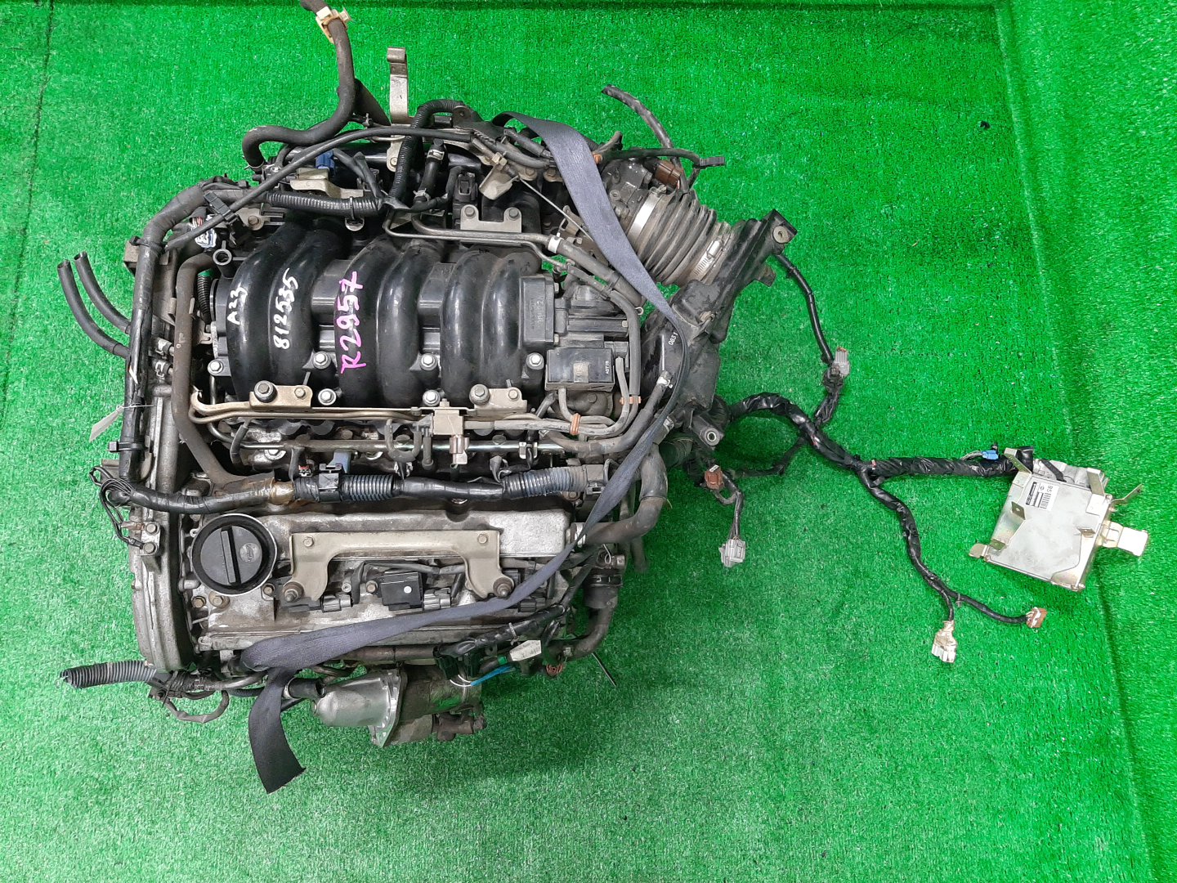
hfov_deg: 67.3
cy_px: 442
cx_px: 588
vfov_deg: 53.1
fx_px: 884
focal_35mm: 26
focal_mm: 3.93
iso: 225
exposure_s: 1/50
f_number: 1.7
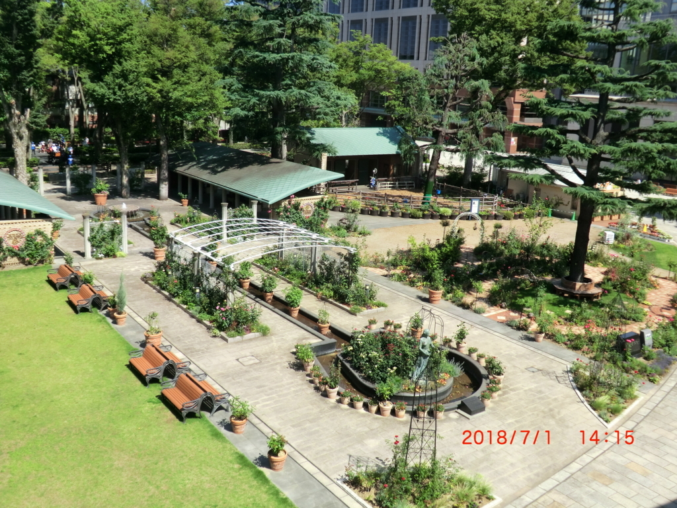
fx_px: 665
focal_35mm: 34
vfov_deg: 41.8
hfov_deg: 54.0
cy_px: 254
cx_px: 338
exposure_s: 1/125
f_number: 8.4
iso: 80
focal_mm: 6.1
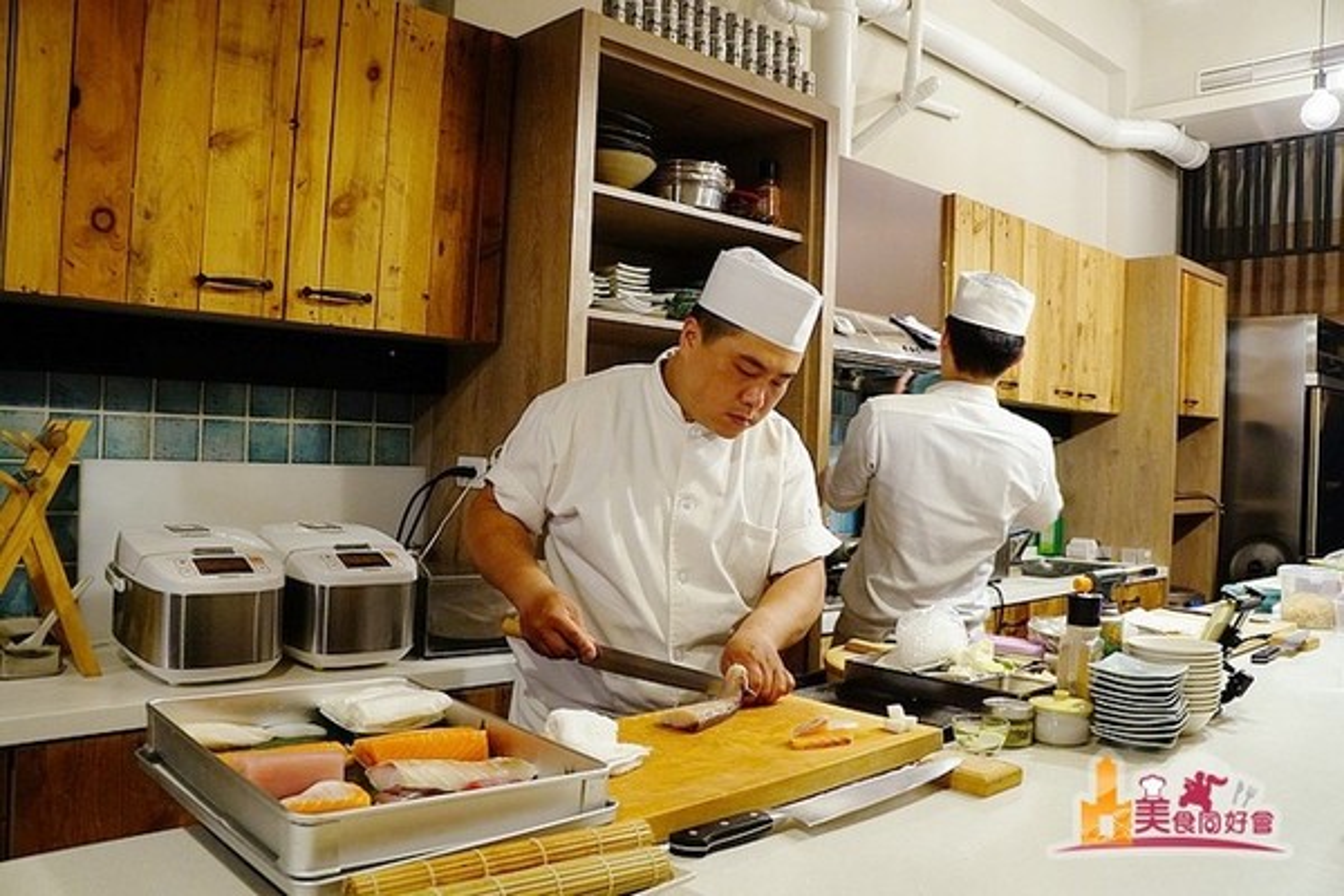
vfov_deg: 47.9
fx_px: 1008
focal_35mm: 27
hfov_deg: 67.4
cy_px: 448
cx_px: 672
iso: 2000
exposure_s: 1/60
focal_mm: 18
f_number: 3.5
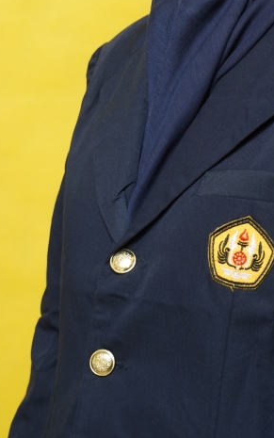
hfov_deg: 8.3
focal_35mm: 157
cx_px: 232
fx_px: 1874
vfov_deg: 13.3
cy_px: 93
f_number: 6.3
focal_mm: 70
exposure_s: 1/200
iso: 500
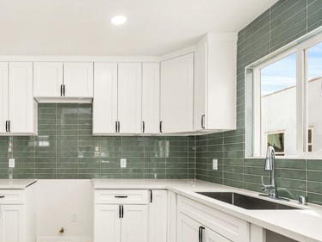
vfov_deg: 58.0
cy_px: 155
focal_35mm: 23
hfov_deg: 69.2
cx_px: 82
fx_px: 214
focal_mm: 14
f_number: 6.3
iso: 100
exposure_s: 1/25
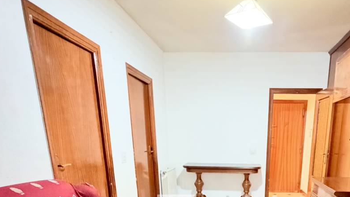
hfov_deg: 64.2
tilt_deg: -15.8
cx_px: 236
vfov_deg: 34.8
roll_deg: +0.4
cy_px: 215
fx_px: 269
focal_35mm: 29
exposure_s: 1/30
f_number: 2.2
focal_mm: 2.22
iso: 3200
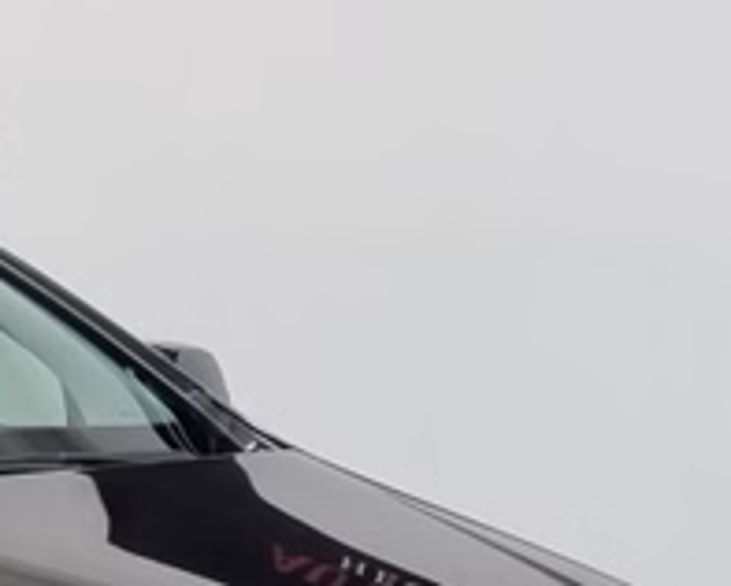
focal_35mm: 95
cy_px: 482
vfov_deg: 16.1
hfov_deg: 17.8
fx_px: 2057
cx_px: -393
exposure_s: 1/100
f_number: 1.8
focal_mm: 6.7
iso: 100
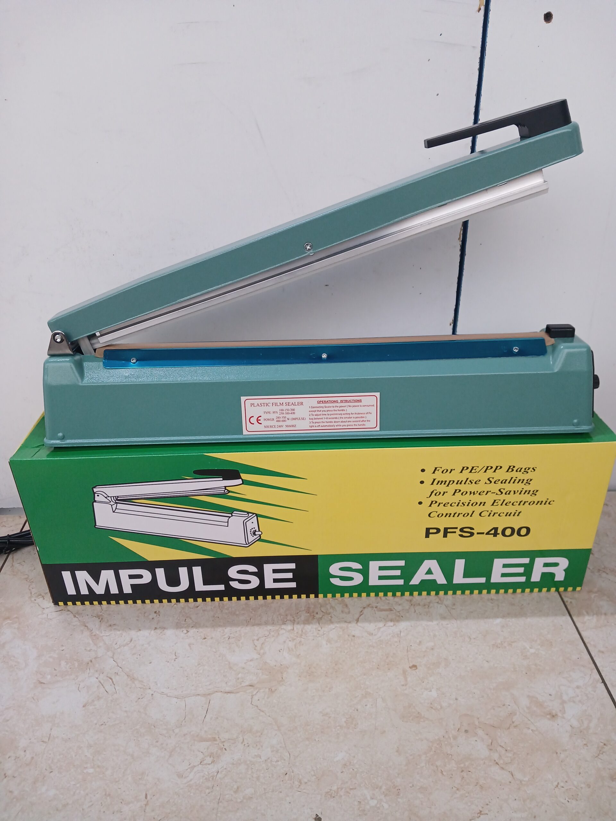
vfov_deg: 65.3
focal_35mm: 27
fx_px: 641
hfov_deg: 51.4
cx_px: 308
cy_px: 410
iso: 160
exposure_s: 1/50
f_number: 1.8
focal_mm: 4
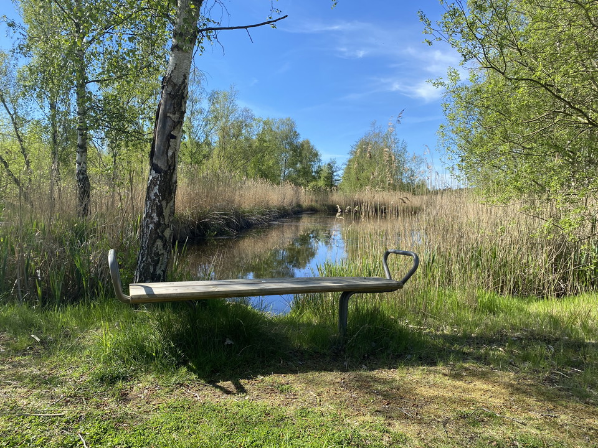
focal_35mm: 26
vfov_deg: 53.1
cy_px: 224
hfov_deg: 67.3
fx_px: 449
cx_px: 299
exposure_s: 1/1429
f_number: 1.8
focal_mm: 4.25
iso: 32
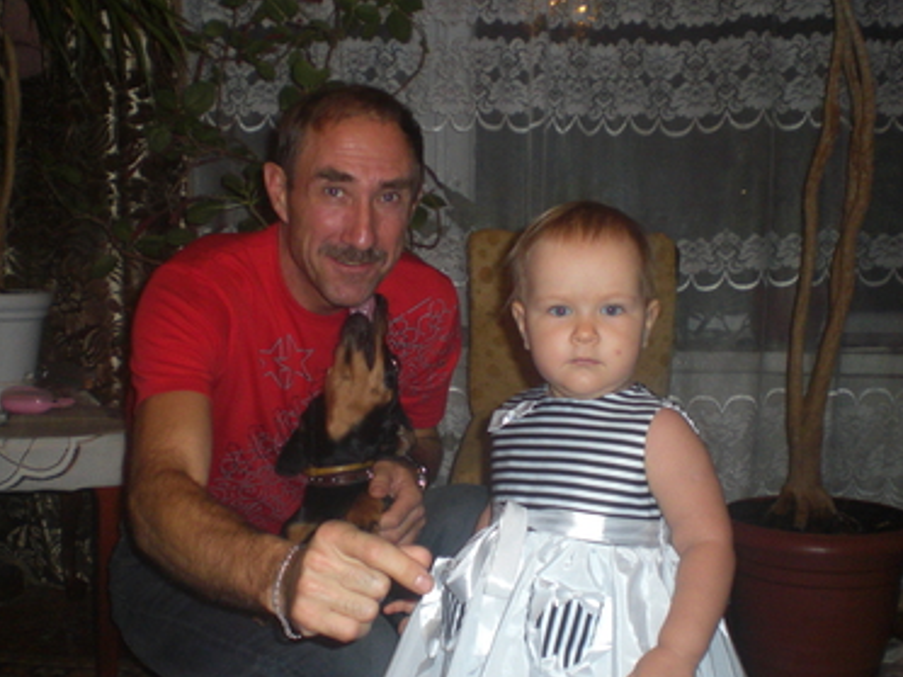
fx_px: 1200
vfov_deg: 31.5
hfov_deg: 41.2
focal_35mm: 46
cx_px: 430
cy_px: 376
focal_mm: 6.3
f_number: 3.1
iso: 200
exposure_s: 1/60
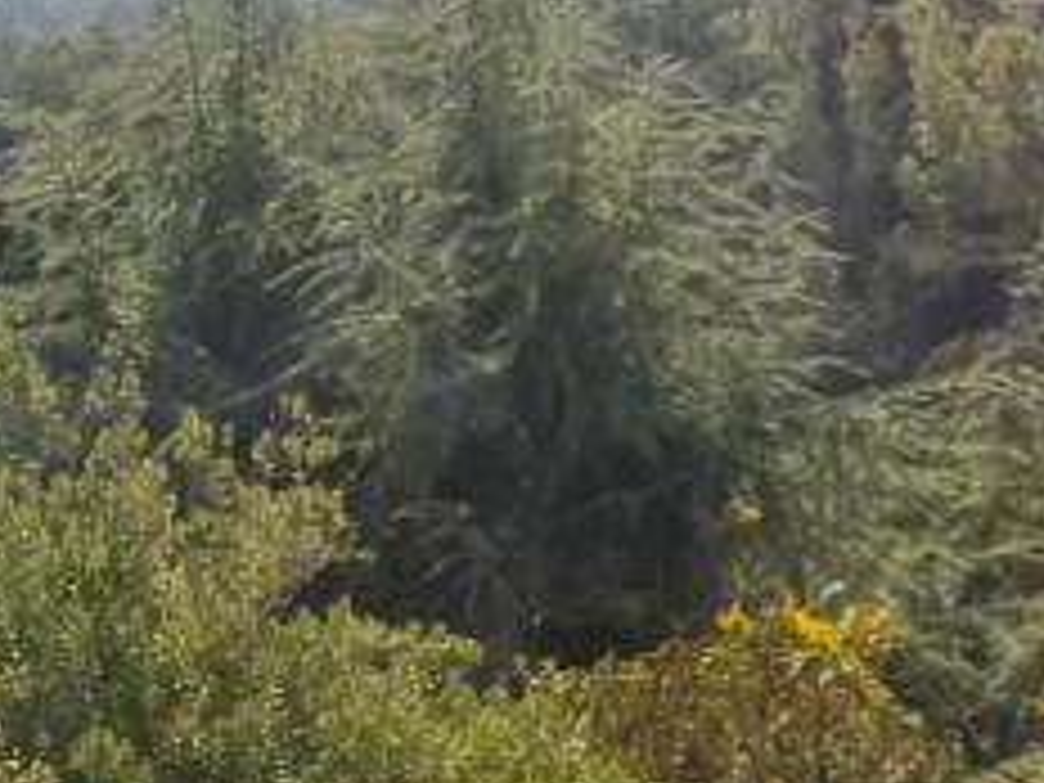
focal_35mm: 155
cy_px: 857
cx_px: -756
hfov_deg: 11.9
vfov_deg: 9.5
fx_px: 4675
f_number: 1.78
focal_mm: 6.76
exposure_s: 1/4167
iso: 80
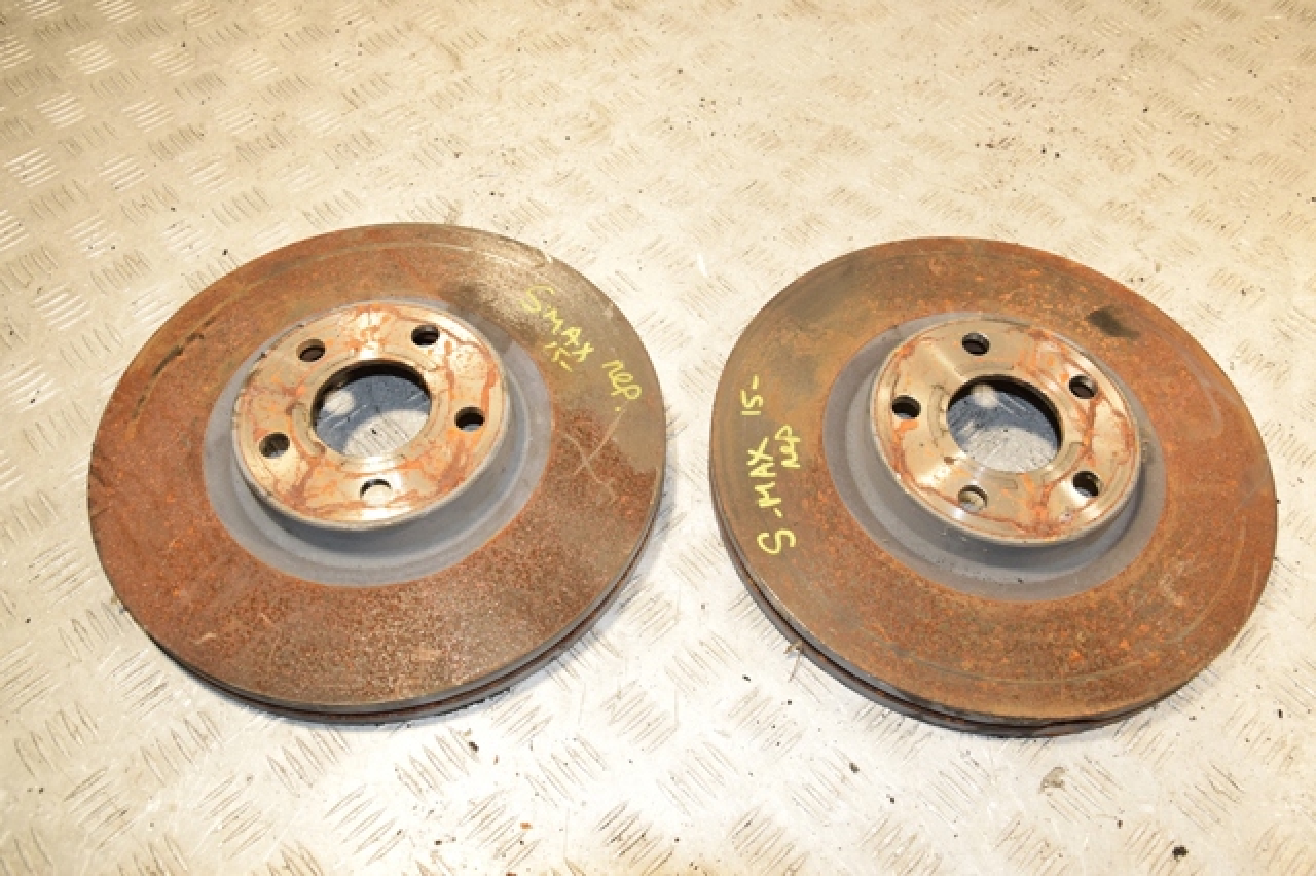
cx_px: 658
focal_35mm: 32
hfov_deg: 59.5
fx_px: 1151
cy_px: 438
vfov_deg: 41.7
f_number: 7.1
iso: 800
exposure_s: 1/200
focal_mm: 21
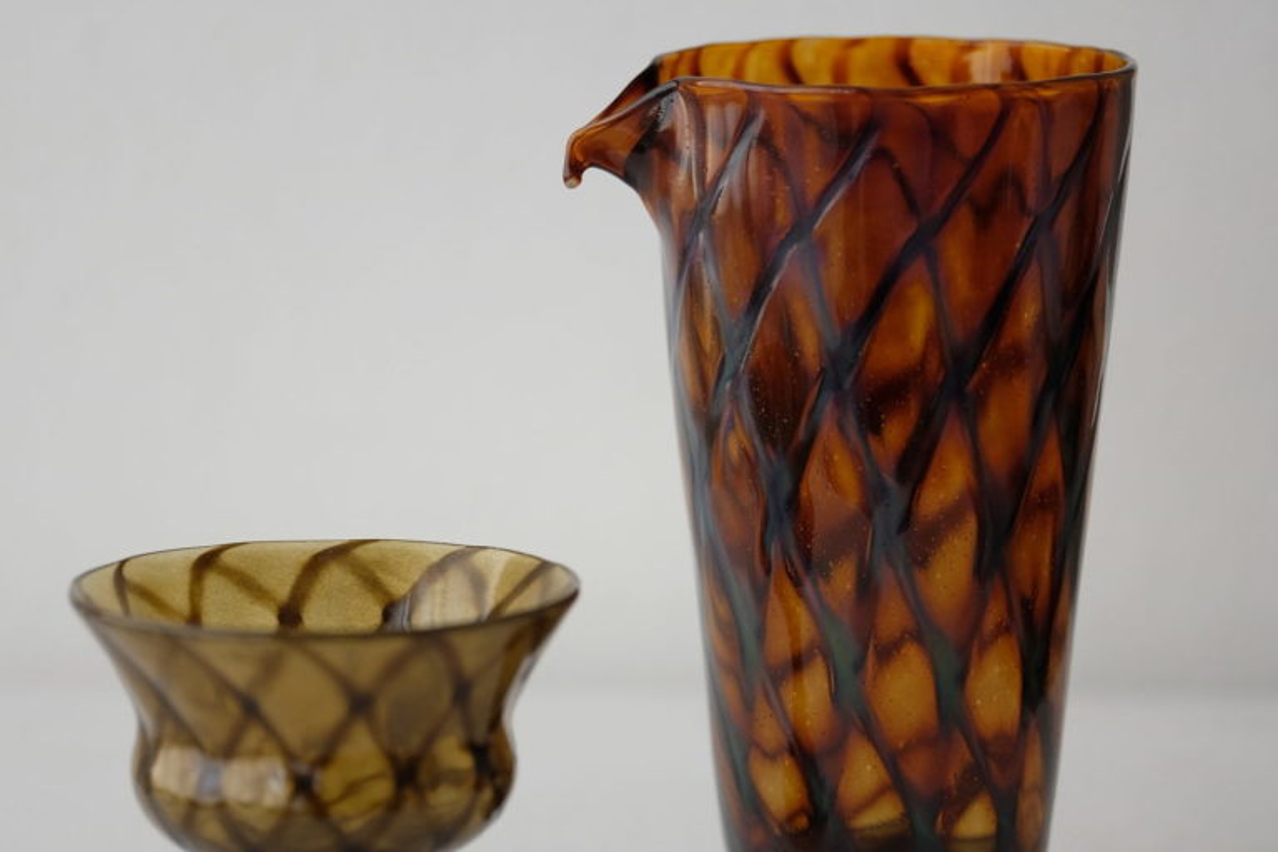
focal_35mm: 75
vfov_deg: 18.2
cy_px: 426
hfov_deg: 27.0
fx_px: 2662
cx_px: 639
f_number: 2.8
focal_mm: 50
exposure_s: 1/240
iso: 400
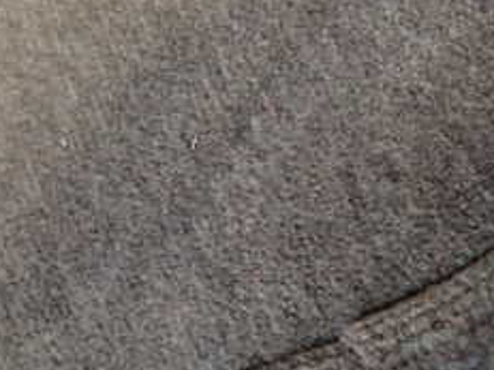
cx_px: 289
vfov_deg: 22.3
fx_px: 927
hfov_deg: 29.8
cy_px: 81
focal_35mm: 65
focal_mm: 4.5
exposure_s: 1/100
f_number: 2
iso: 100
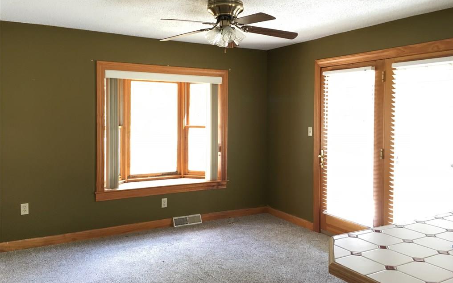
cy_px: 123
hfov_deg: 61.2
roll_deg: +0.1
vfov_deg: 40.6
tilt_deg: -1.0
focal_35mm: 31
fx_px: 383
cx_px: 228
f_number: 2.2
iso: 80
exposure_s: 1/30
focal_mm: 4.15
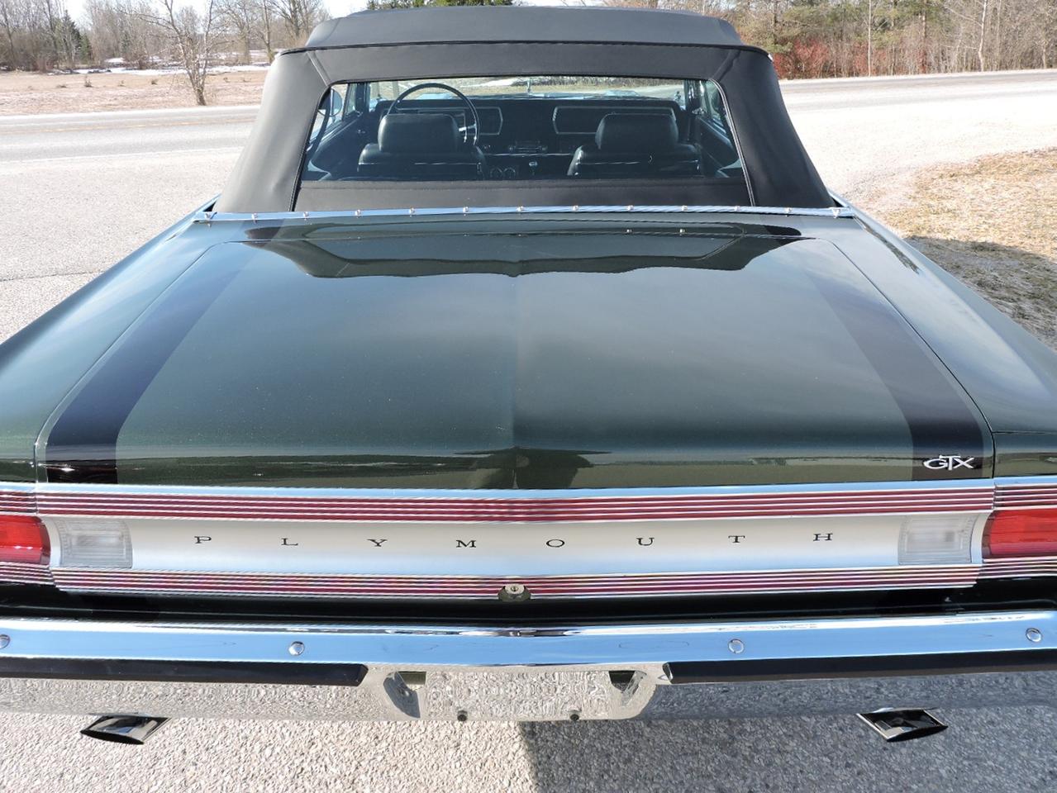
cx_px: 528
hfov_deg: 60.0
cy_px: 396
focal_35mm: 30
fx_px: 916
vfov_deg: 46.8
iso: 100
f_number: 3.1
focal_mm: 5.4
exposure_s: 1/400
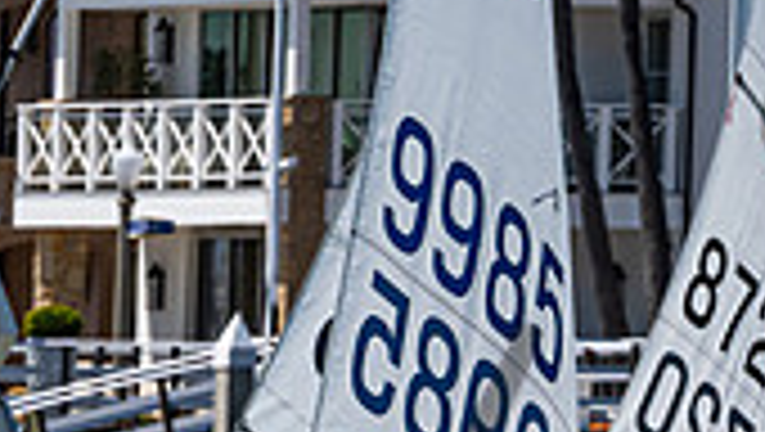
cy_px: 688
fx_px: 19045
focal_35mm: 938
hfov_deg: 2.3
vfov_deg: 1.3
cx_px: 480
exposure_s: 1/500
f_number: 18
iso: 250
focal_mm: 200
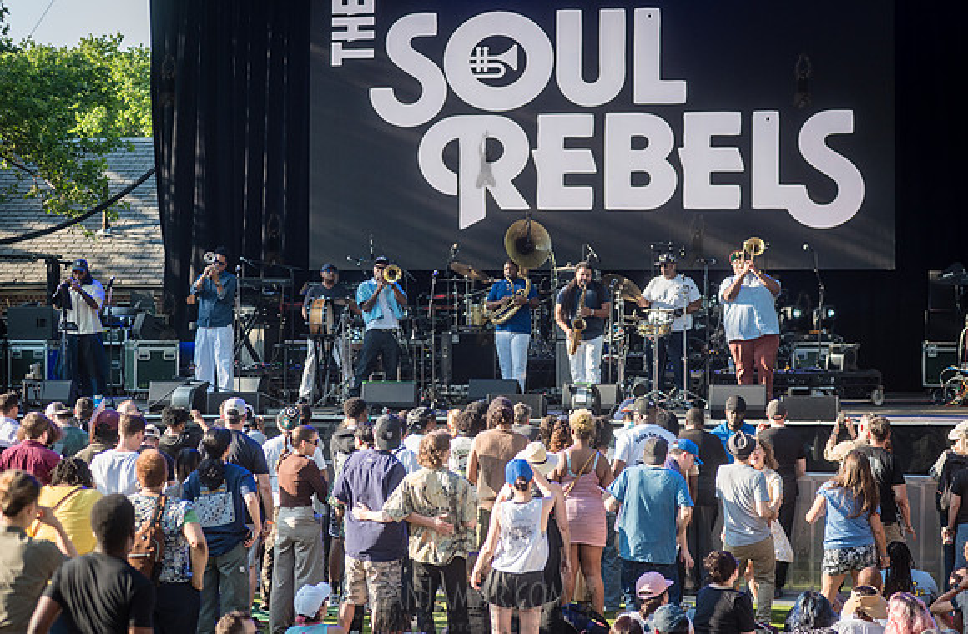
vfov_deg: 15.0
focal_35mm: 90
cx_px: 497
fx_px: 2406
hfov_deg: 22.7
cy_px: 332
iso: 800
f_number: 3.5
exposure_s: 1/2000
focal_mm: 86
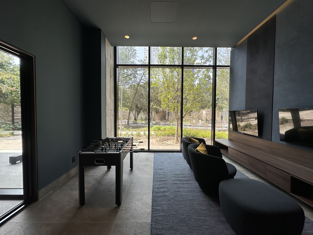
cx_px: 156
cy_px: 118
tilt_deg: -1.2
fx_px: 127
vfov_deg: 85.7
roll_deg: -0.4
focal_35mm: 14
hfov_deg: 102.1
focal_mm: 2.22
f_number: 2.2
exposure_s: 1/355
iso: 40
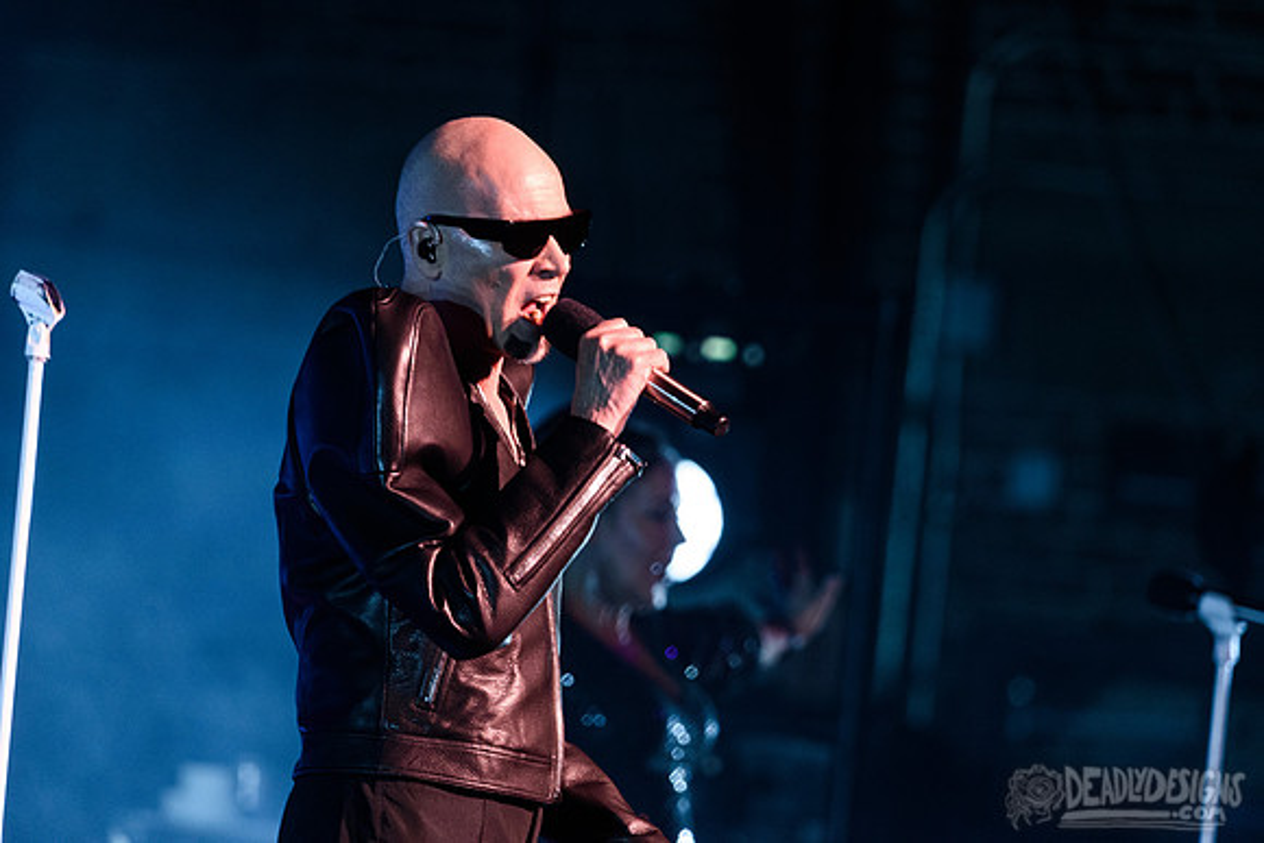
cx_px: 632
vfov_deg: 2.9
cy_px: 422
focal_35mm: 480
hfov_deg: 4.3
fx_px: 16856
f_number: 6
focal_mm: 480
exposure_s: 1/250
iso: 4000
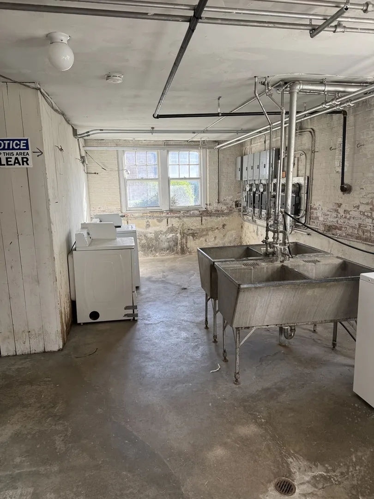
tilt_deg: -11.4
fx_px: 346
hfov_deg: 56.8
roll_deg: -0.6
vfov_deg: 71.6
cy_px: 250
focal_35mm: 24
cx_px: 187
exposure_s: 1/243
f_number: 1.78
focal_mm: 6.76
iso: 125
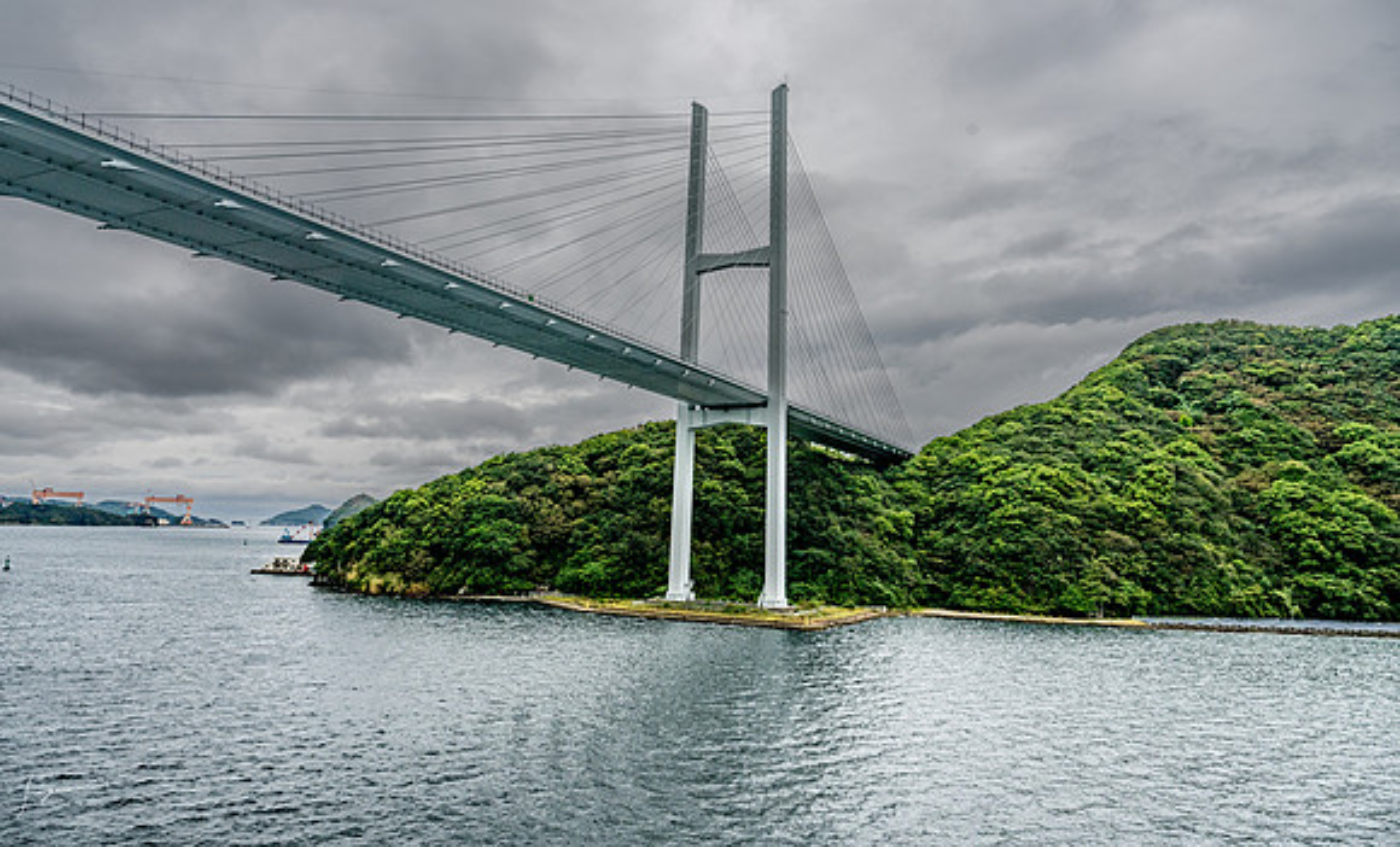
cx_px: 700
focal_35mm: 25
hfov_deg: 73.8
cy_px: 381
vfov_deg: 48.8
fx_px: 933
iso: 450
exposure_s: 1/100
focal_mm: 24
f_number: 8
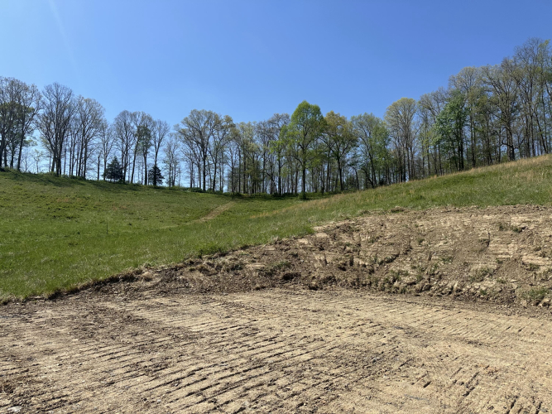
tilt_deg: +6.2
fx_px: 383
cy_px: 207
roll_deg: -1.4
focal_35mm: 24
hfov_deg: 71.6
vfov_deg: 56.8
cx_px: 276
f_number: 1.78
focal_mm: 6.86
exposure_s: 1/5263
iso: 80
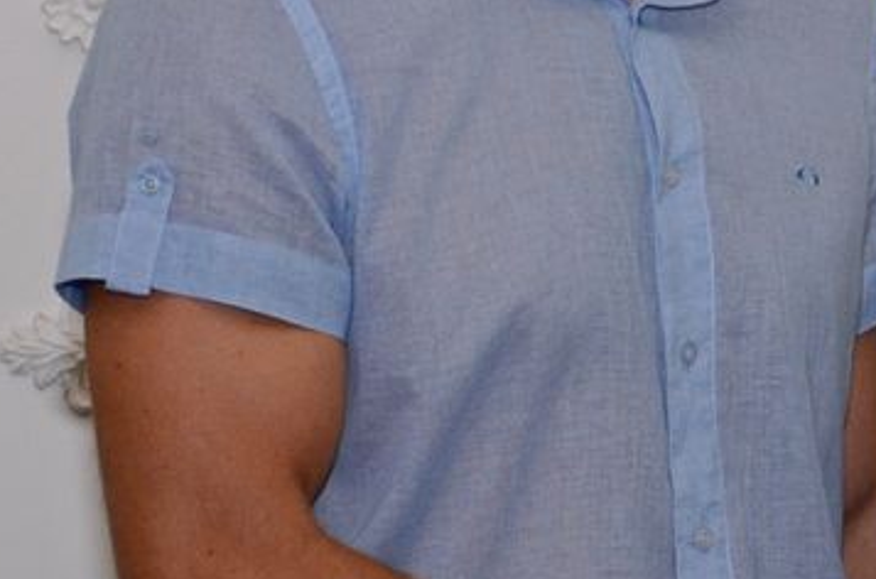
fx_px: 5994
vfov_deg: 5.5
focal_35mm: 247
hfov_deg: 8.2
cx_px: 1129
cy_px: 232
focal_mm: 42
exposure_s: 1/250
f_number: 4.8
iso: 800
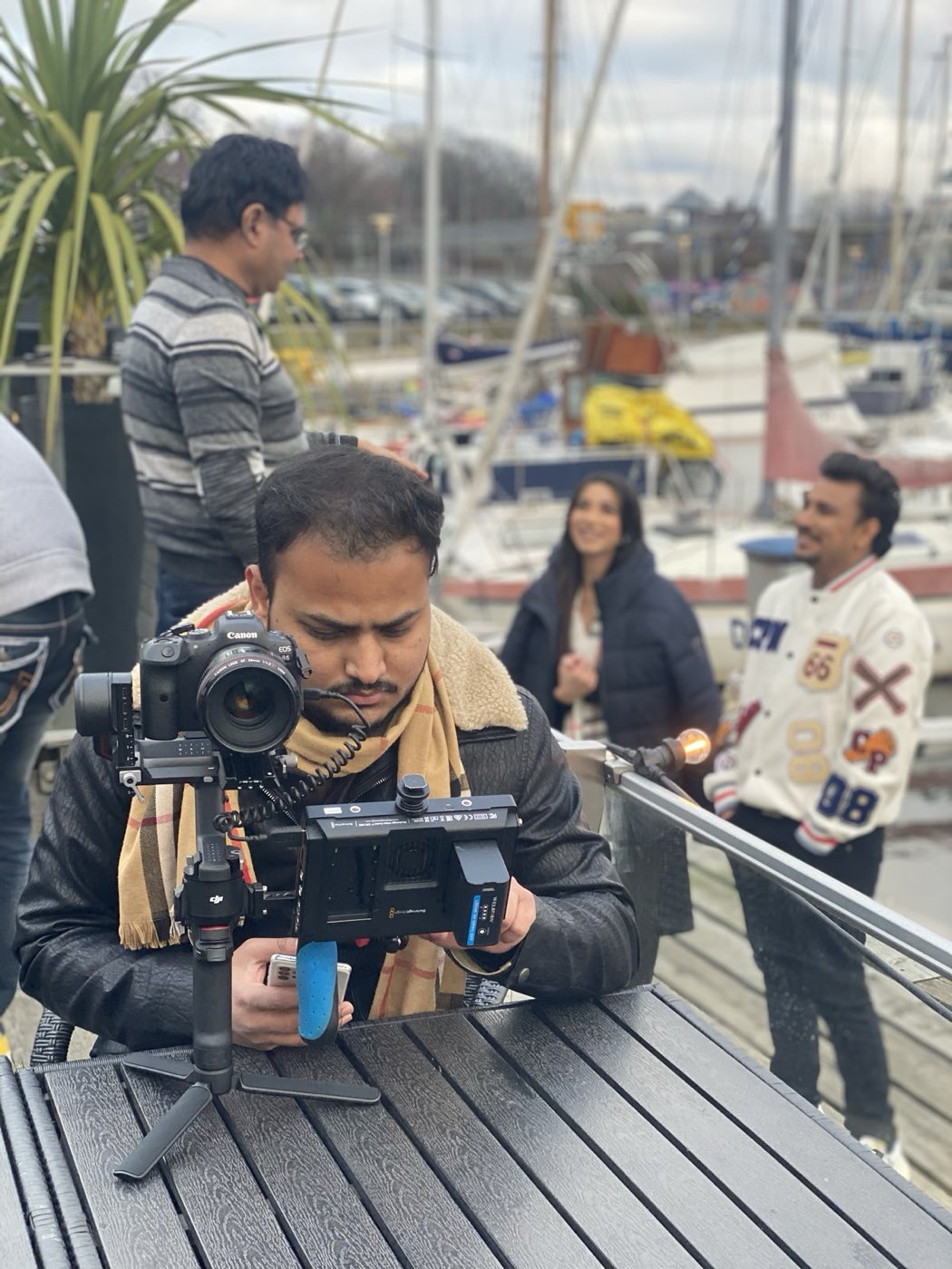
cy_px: 634
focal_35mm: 52
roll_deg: -1.8
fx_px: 1907
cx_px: 476
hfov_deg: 28.0
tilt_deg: -7.9
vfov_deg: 36.8
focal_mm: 6
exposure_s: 1/122
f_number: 2
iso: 50
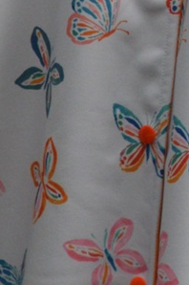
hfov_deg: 5.6
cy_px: 34
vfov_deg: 8.4
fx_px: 1934
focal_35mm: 245
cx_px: 157
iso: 800
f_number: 8
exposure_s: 1/400
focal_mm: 27
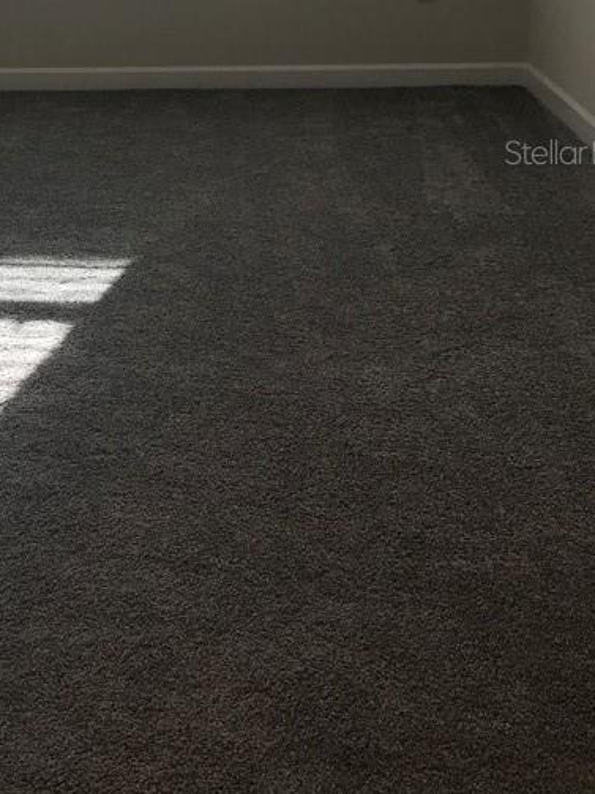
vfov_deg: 32.8
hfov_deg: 24.8
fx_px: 1307
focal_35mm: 57
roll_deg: +1.8
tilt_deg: -13.4
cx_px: 47
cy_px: 152
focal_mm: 3.99
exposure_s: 1/257
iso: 20
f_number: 1.8
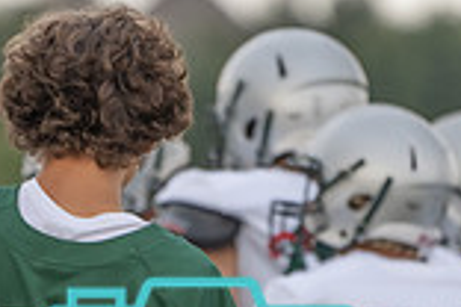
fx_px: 19015
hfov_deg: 1.4
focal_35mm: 1485
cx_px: 109
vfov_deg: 0.9
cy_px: 418
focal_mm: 400
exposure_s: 1/500
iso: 800
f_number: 5.6
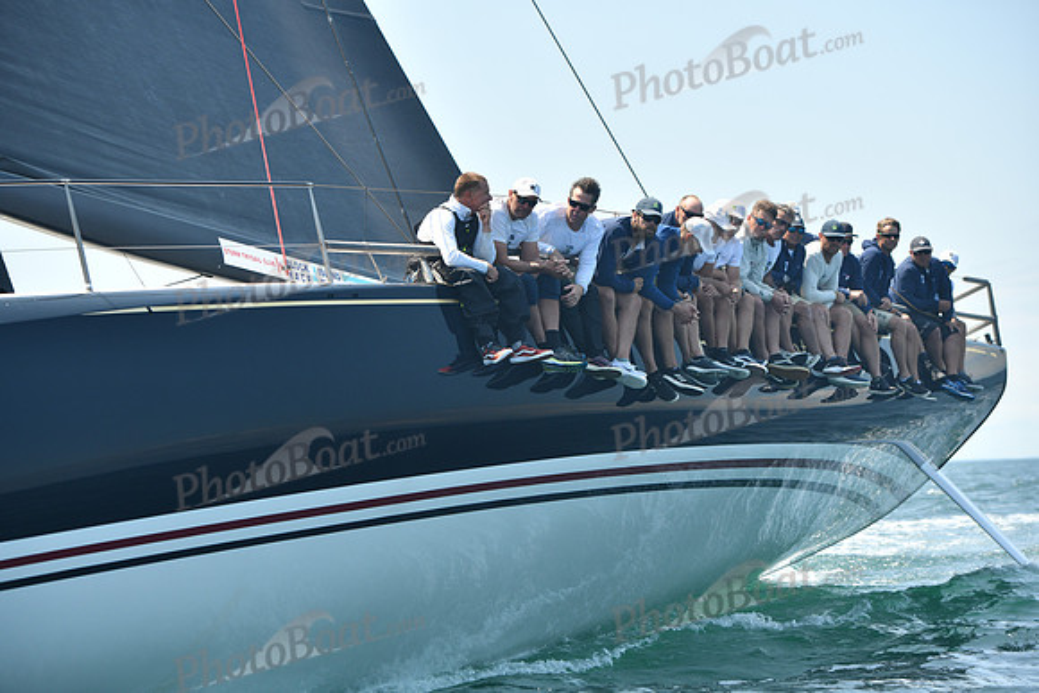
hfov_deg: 18.6
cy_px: 346
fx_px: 3175
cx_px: 520
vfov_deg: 12.5
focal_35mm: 110
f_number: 4.5
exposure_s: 1/640
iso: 320
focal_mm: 110
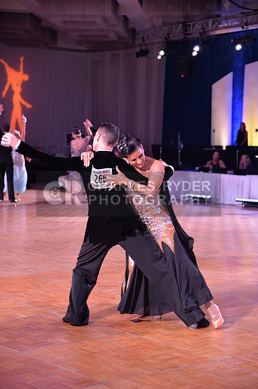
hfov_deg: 17.4
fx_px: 841
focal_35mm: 78
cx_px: 129
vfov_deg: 26.0
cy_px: 194
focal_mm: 78
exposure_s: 1/250
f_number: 4
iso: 2000
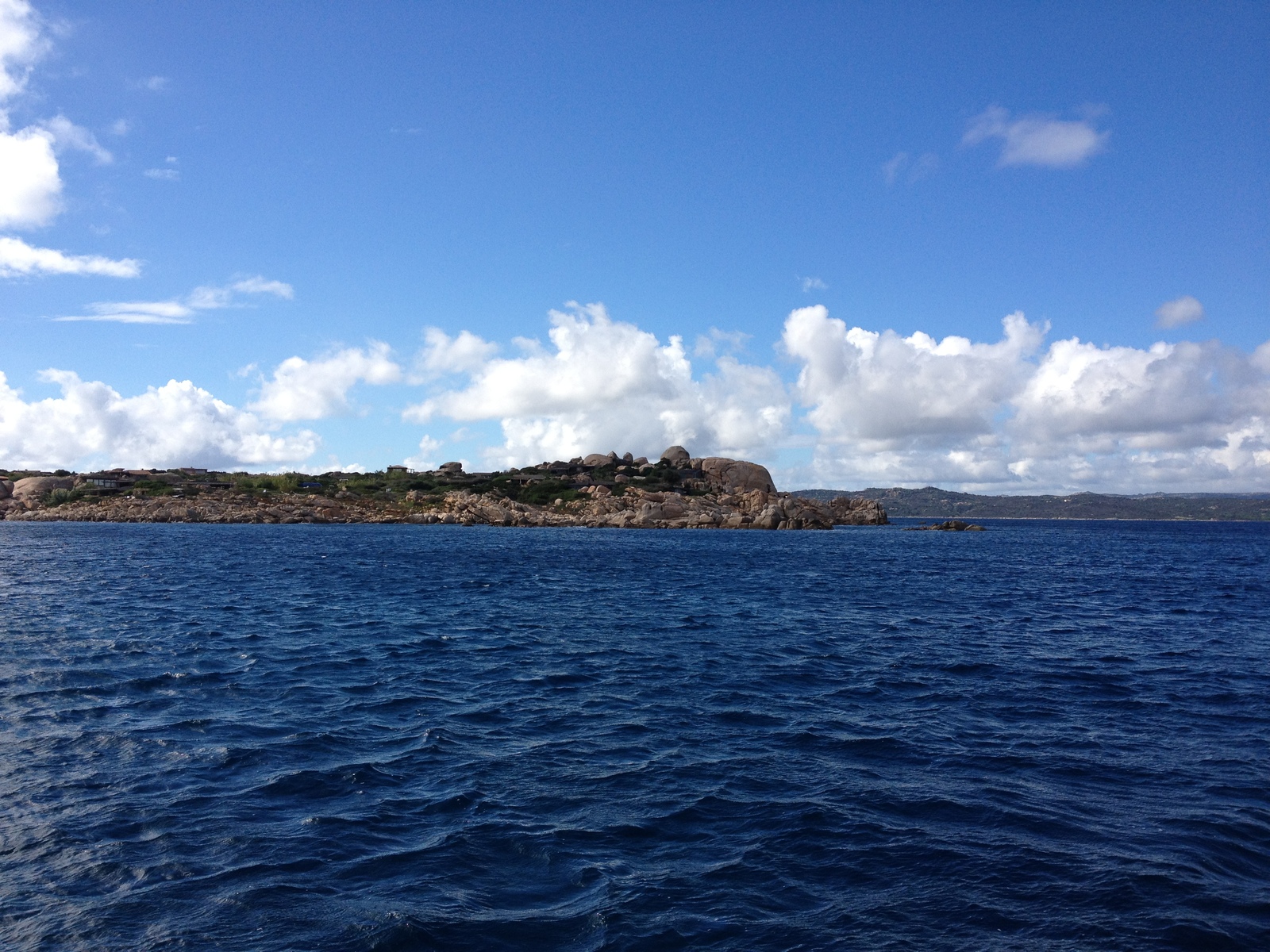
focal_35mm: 35
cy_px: 476
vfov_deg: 40.7
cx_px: 635
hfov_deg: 52.6
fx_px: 1284
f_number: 2.4
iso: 64
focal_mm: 4.28
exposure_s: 1/2045
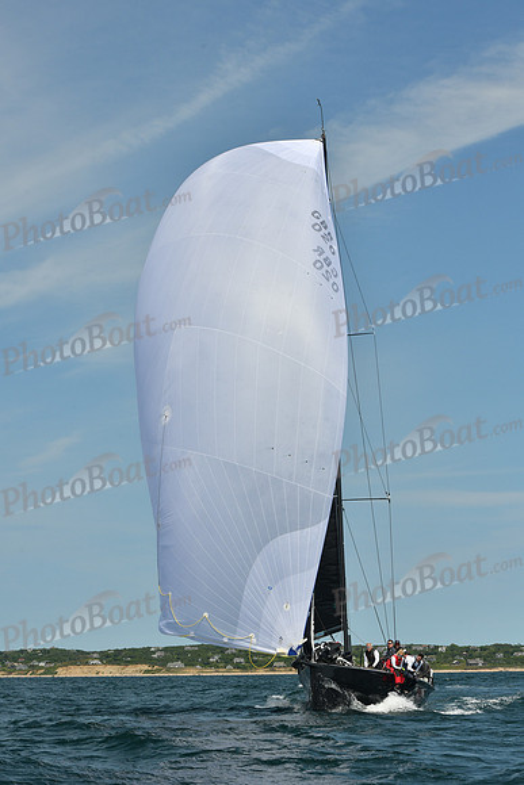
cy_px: 392
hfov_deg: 19.5
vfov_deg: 28.8
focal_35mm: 70
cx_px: 262
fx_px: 1527
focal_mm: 70
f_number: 11
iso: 320
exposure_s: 1/1250
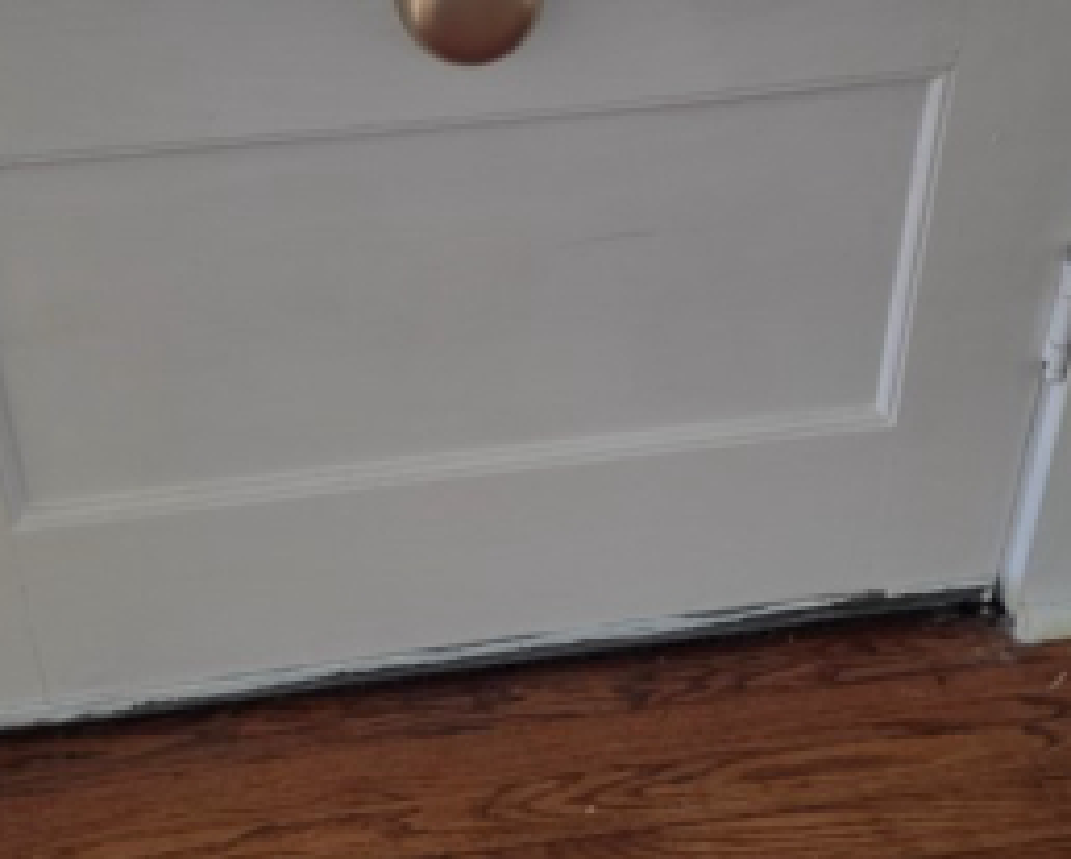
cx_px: 488
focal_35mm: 58
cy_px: 432
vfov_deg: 26.3
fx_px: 1841
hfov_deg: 32.4
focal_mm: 6.25
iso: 250
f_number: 1.7
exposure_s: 1/120
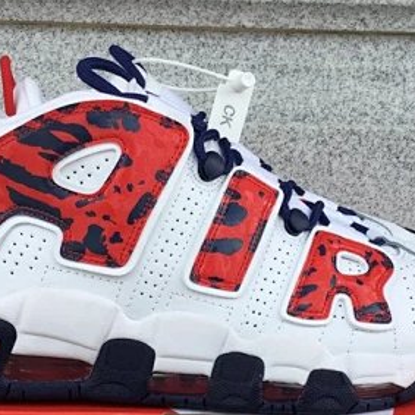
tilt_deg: -15.6
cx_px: 194
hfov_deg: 27.7
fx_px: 841
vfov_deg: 27.3
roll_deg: -1.7
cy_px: 323
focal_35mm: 62
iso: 25
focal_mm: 3.3
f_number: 2.4
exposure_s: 1/395
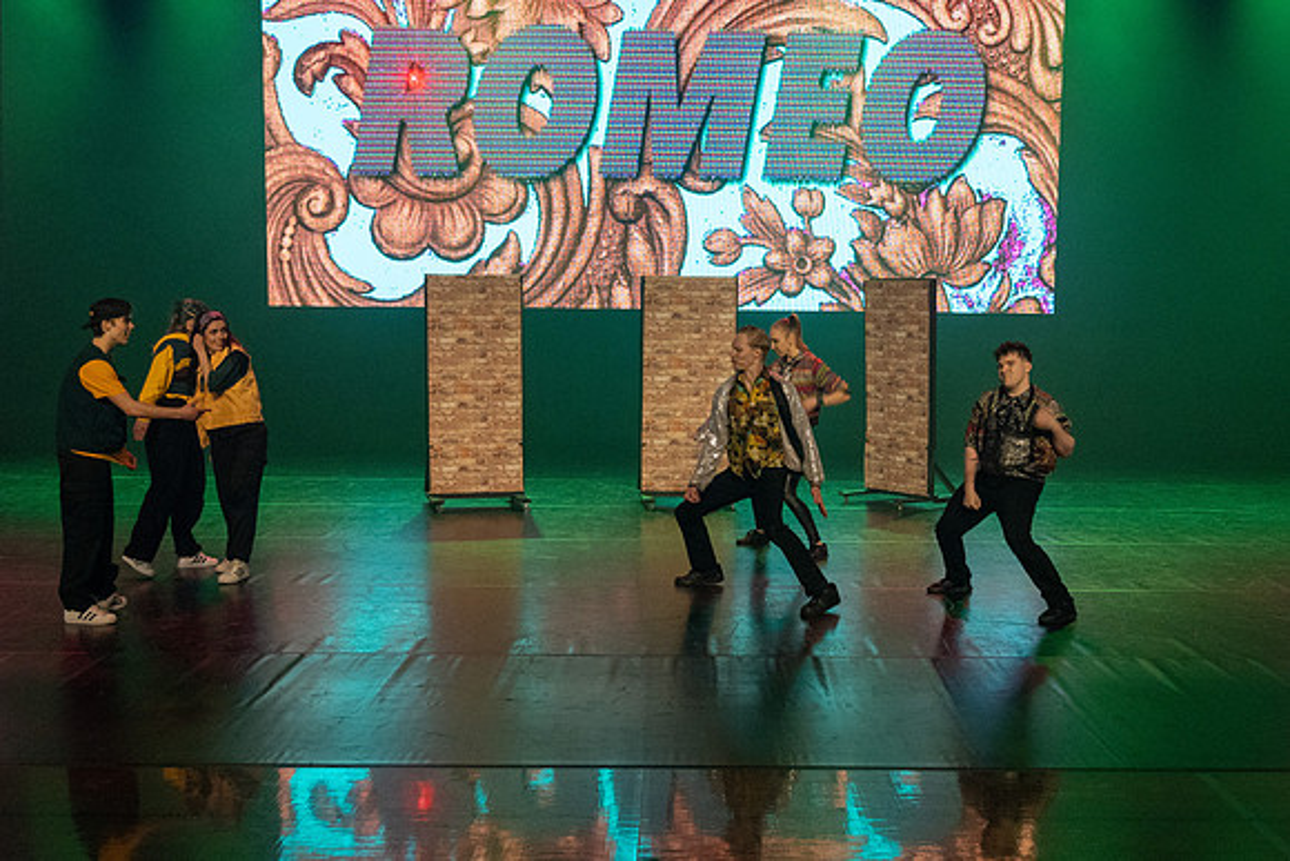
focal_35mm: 46
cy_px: 498
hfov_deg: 42.6
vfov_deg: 29.1
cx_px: 702
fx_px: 1654
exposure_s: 1/100
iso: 2800
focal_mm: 24
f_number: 4
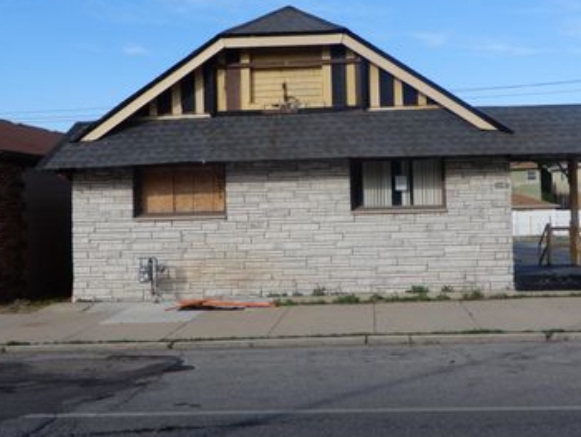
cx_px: 339
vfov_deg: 29.0
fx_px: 840
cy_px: 155
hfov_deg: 38.1
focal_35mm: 50
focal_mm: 6.2
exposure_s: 1/640
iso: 80
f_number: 4
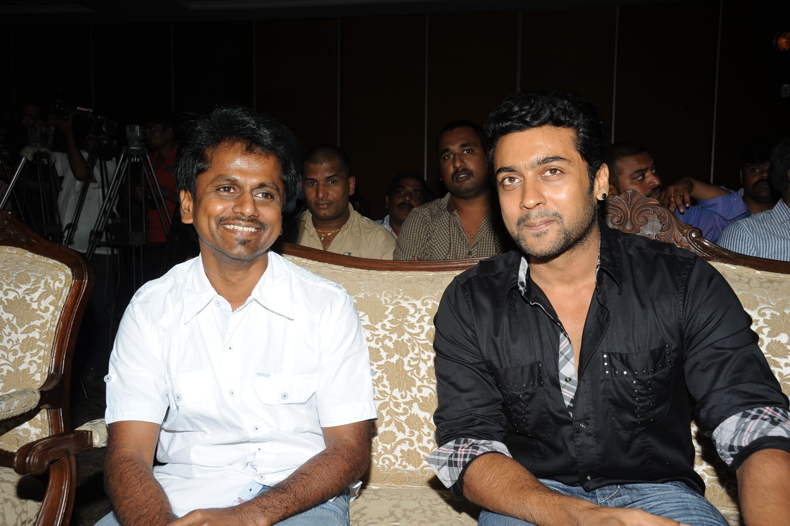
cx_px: 395
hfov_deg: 48.5
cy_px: 263
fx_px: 877
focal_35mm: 40
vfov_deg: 33.4
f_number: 10
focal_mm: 40
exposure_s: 1/125
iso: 200
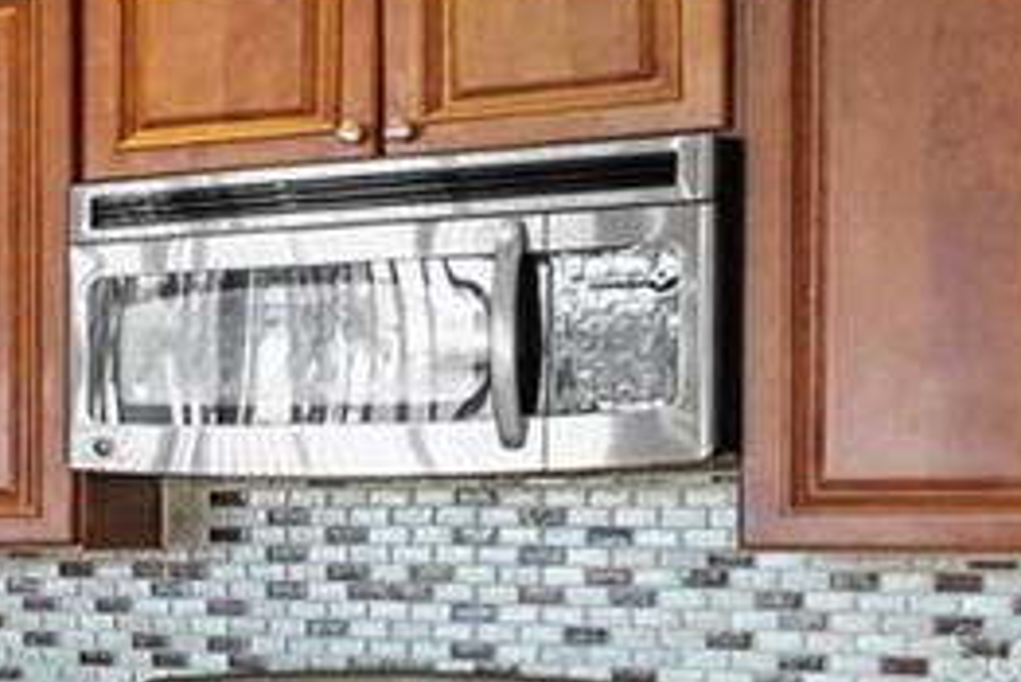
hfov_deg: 12.2
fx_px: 2951
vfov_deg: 13.0
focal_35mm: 104
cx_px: -1824
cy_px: 651
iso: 1000
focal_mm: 17
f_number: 6.3
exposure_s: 1/13
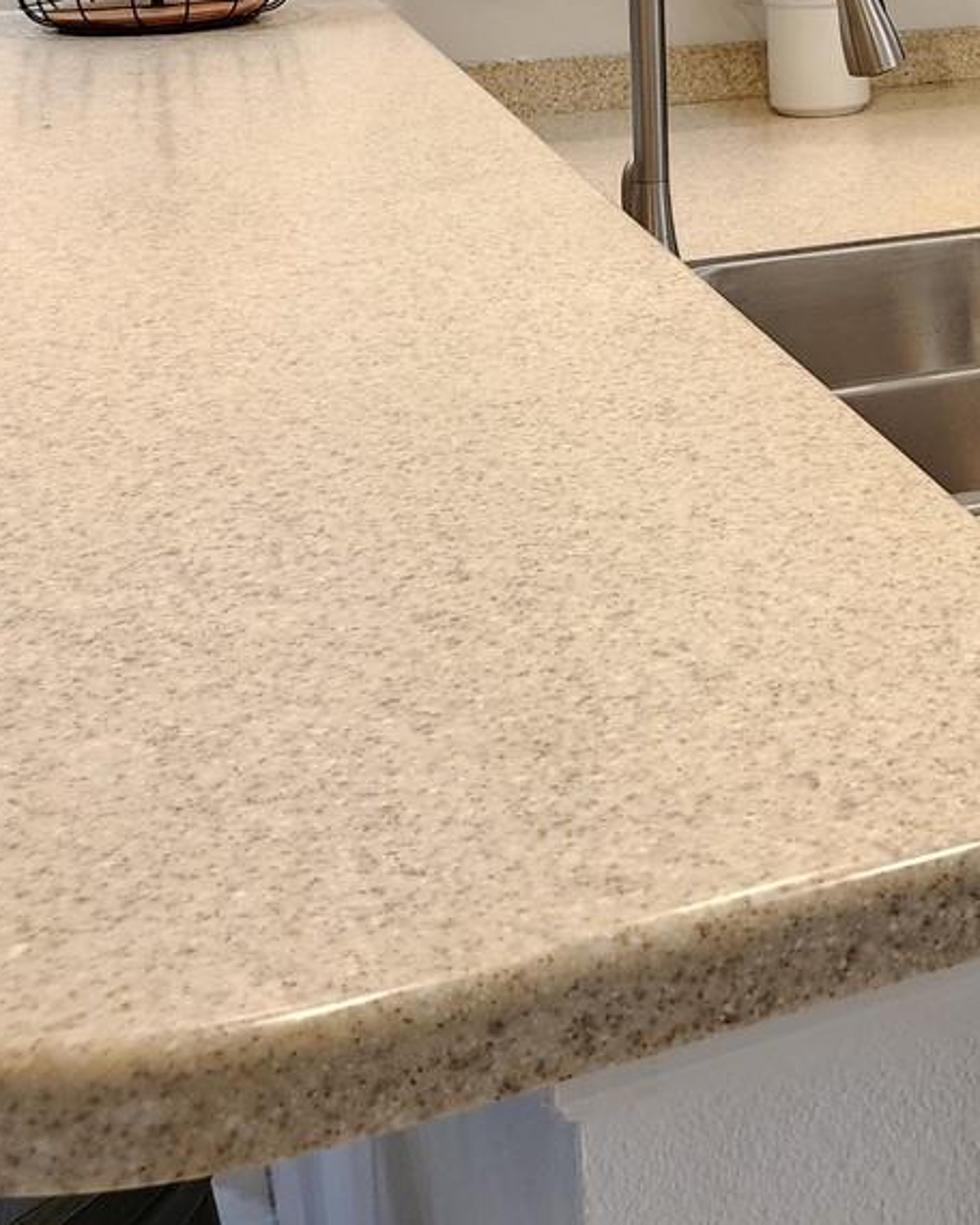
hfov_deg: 20.9
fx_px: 2284
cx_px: 1431
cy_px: 6
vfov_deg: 28.2
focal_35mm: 63
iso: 400
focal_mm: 6.4
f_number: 1.8
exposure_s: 1/120
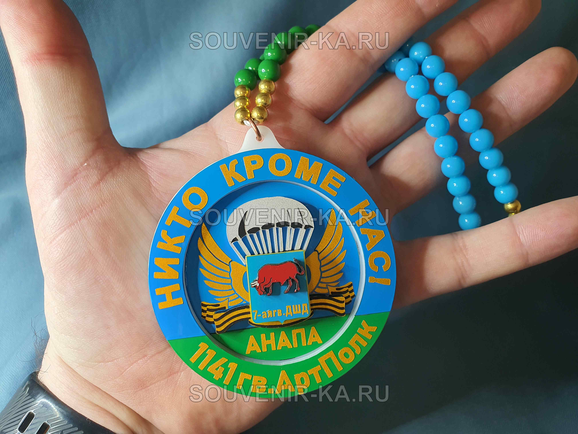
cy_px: 217
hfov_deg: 67.3
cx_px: 289
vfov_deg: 53.1
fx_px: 434
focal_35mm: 26
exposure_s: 1/100
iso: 100
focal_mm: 4.3
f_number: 2.4
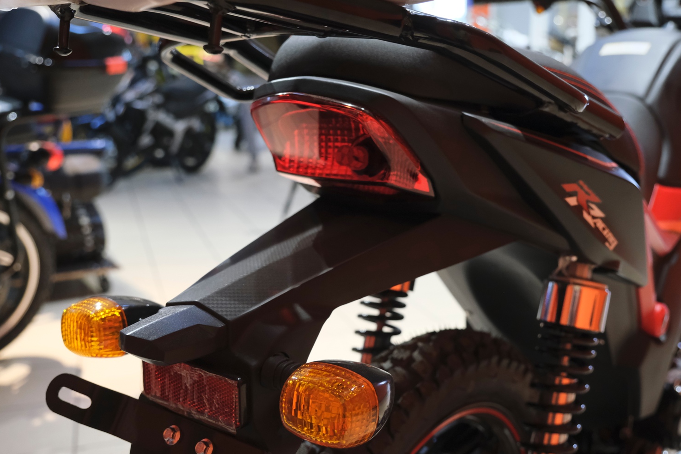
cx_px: 361
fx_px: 719
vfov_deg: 35.1
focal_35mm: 38
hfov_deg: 50.7
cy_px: 239
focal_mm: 23.5
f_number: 4
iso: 3200
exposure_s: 1/100
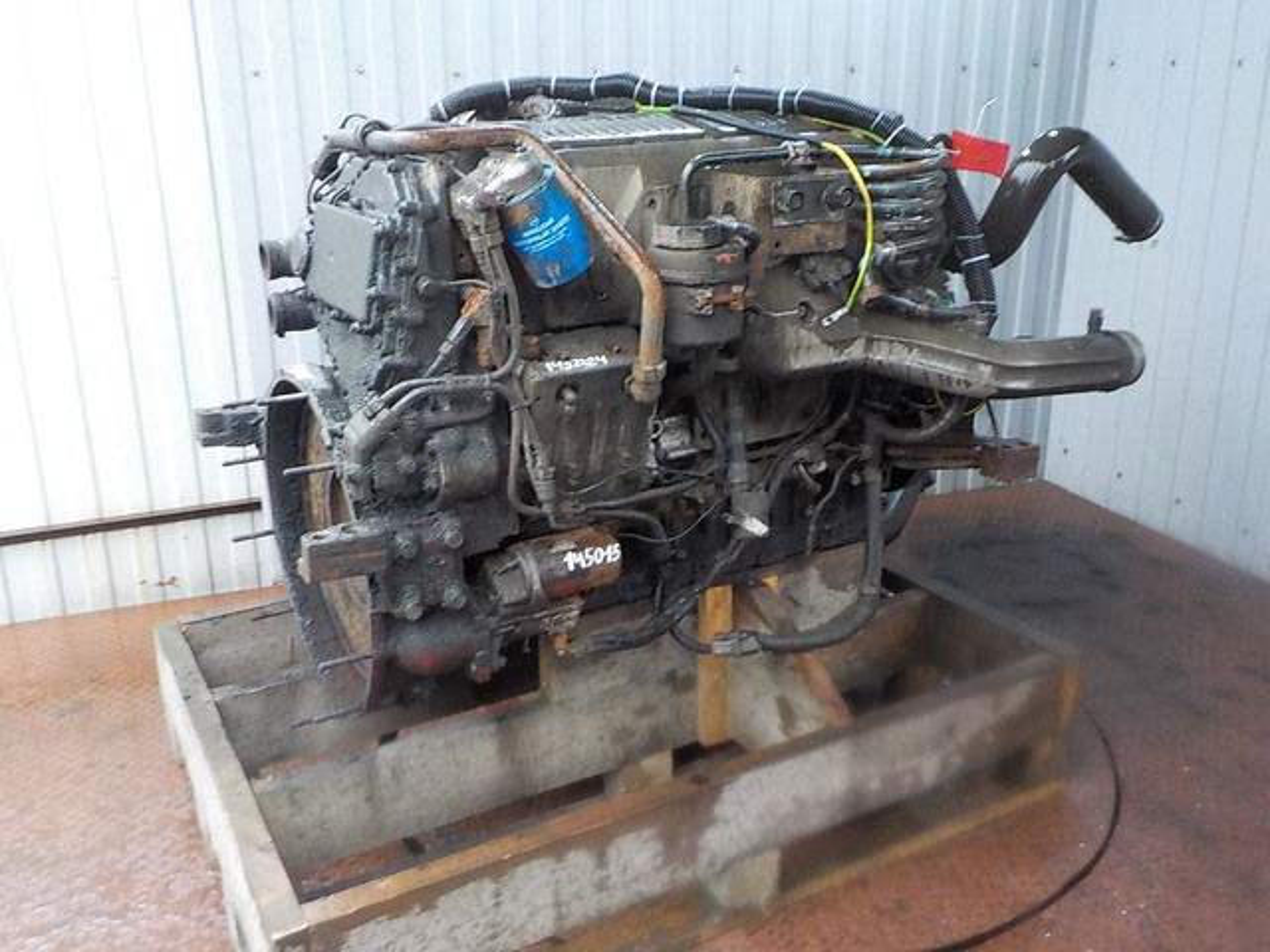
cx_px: 635
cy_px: 476
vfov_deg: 46.8
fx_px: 1101
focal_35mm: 30
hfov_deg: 60.0
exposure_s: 1/20
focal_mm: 4.1
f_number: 3.3
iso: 400
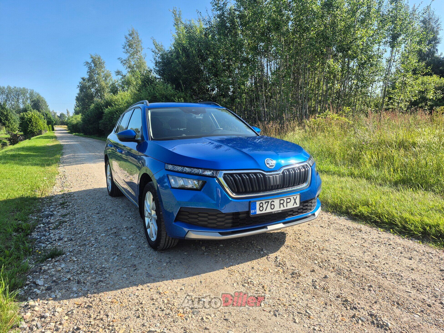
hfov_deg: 73.9
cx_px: 222
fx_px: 295
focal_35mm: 23
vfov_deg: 58.9
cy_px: 166
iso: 25
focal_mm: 5.4
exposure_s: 1/758
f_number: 1.8
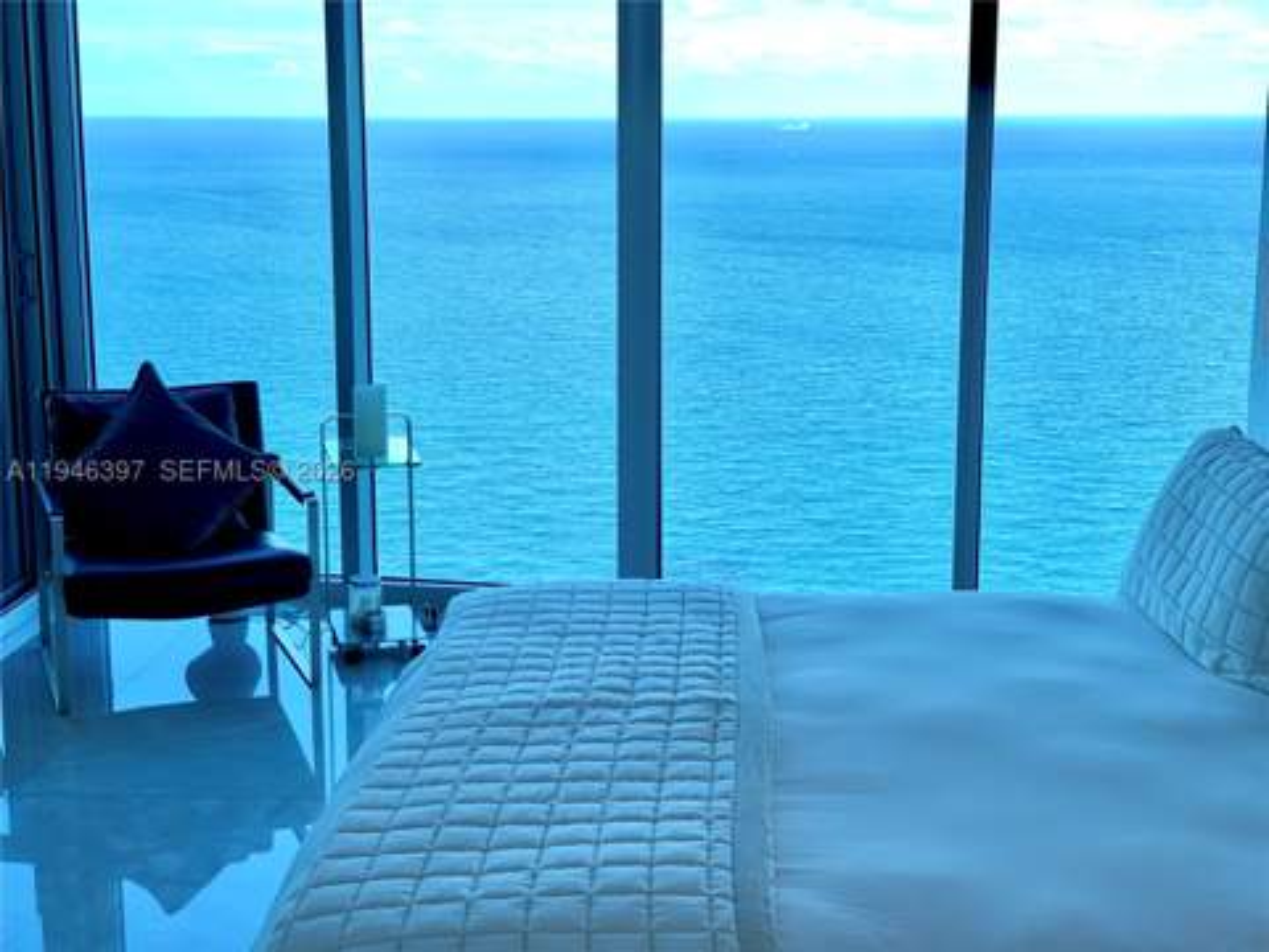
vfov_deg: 28.0
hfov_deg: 36.8
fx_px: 1906
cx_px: 634
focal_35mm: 52
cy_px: 476
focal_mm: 6
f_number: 2.4
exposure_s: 1/120
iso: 40
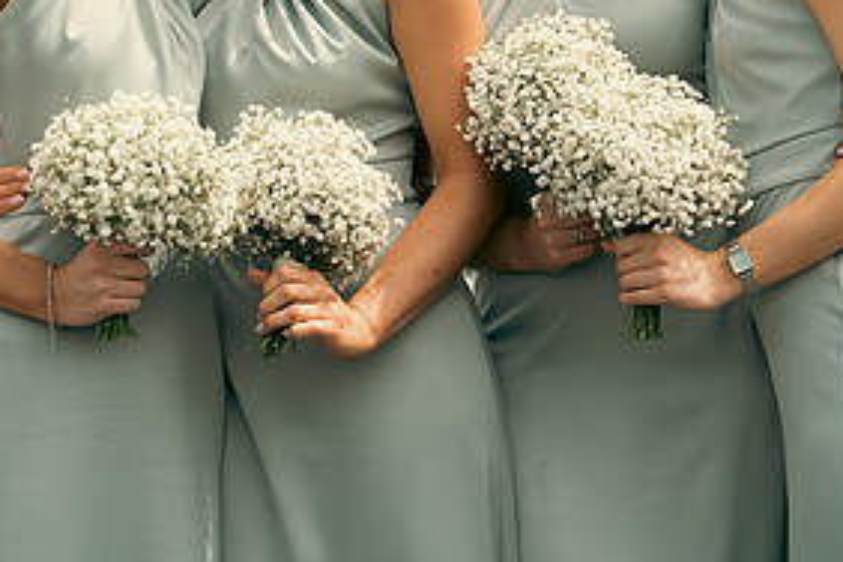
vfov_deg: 11.8
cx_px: 410
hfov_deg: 17.8
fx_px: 2693
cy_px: -1
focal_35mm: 115
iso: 125
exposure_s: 1/1000
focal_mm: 56
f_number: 3.5
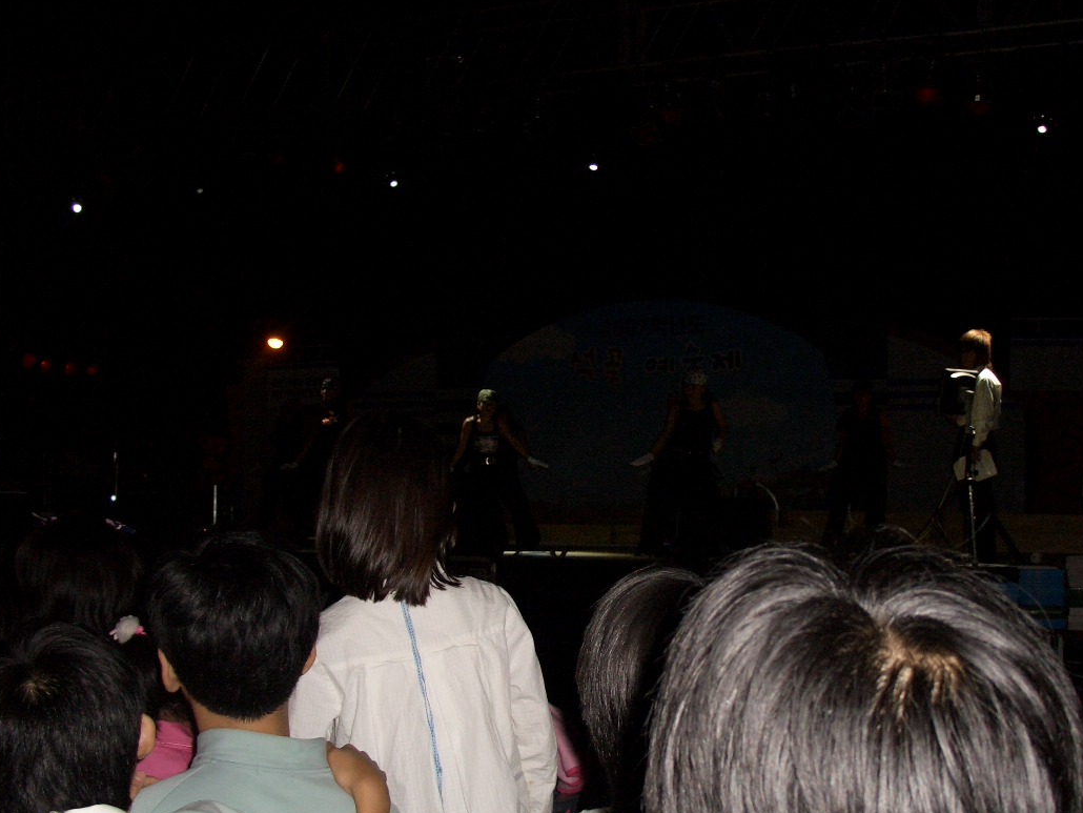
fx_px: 1283
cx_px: 590
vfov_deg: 35.0
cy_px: 482
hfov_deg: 45.7
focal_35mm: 41
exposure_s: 1/60
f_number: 2.8
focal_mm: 7.1
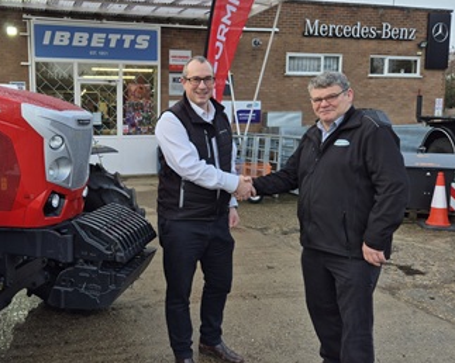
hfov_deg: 53.3
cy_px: 169
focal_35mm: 33
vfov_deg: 44.5
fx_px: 444
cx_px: 154
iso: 25
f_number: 1.8
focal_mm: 5.4
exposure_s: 1/146
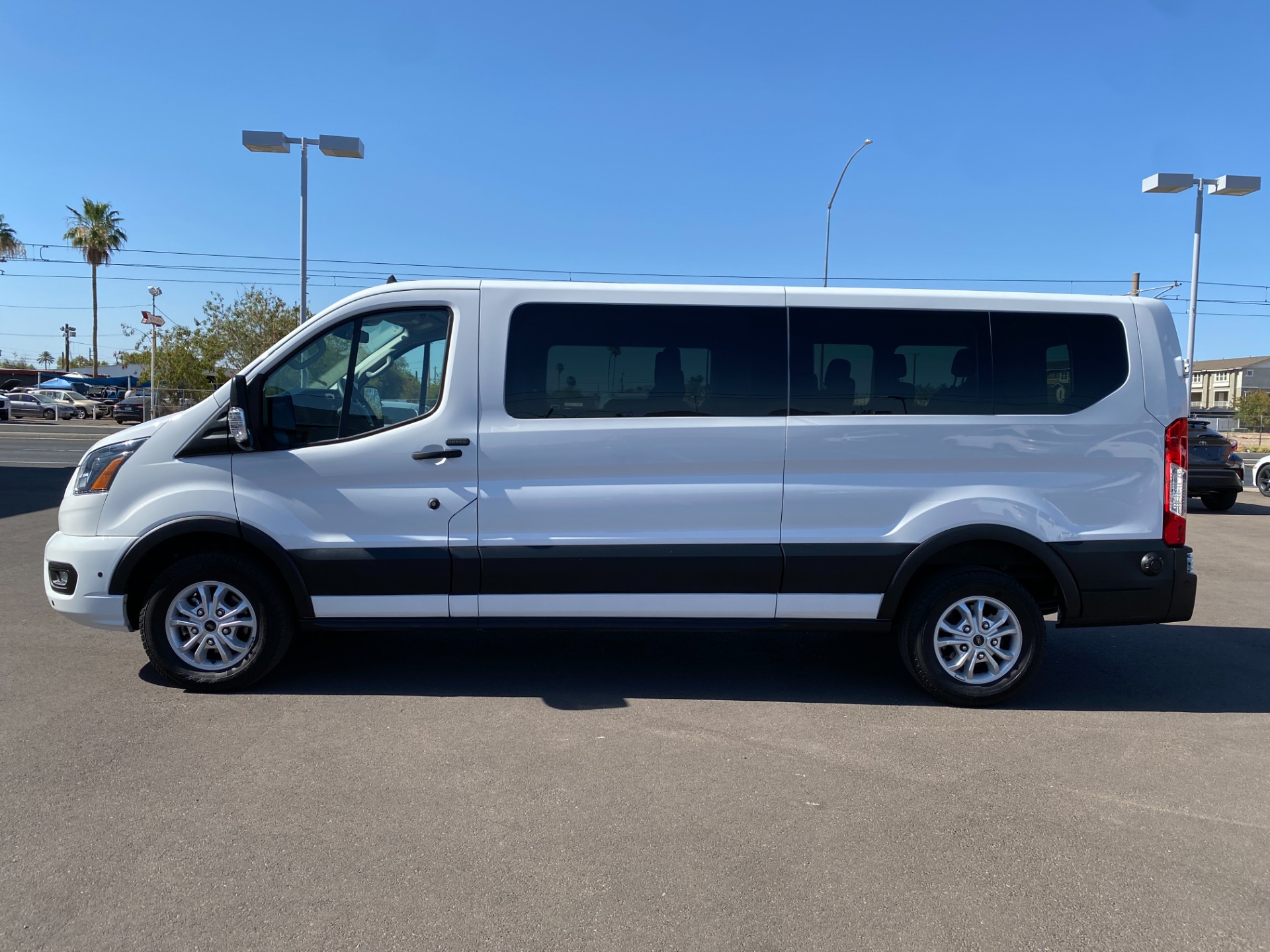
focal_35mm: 26
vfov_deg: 53.1
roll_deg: -1.9
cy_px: 476
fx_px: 954
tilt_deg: -3.0
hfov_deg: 67.3
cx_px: 635
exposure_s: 1/2105
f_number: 1.8
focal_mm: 4.25
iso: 32
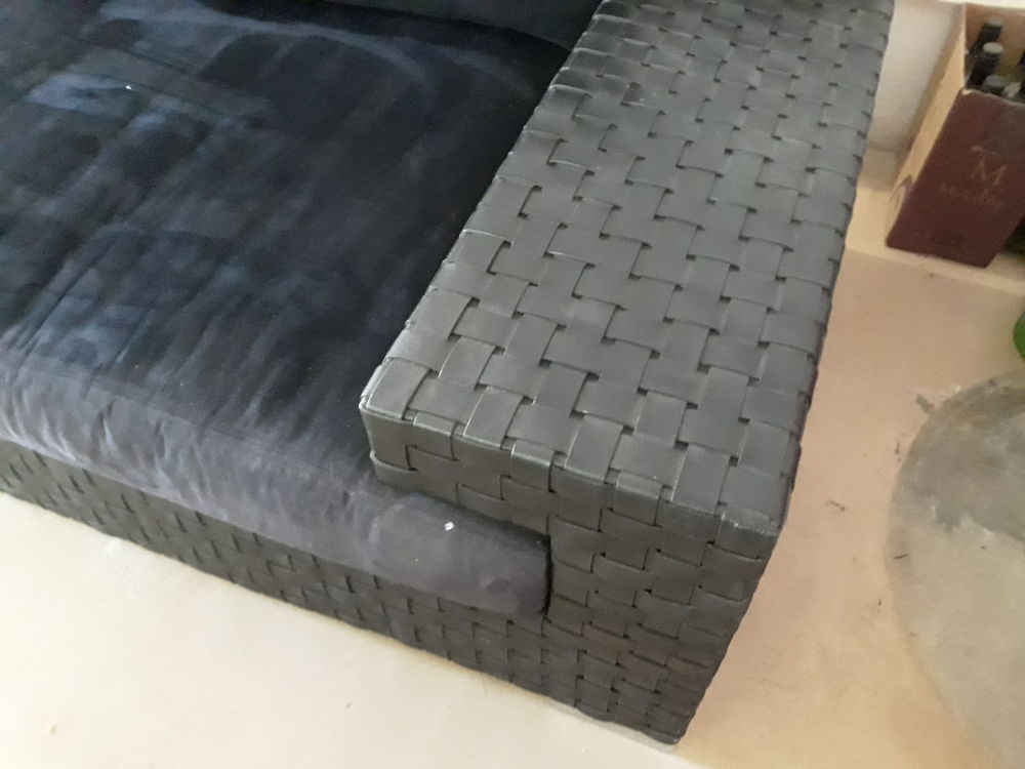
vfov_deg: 51.4
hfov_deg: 65.3
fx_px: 799
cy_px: 384
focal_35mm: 27
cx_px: 512
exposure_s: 1/10
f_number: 1.7
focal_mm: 3.71
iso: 800
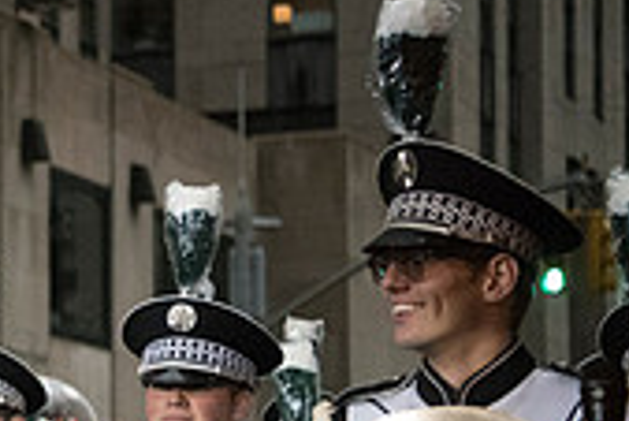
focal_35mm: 165
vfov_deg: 8.3
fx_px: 2885
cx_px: -424
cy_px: 333
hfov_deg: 11.7
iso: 10000
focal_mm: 48
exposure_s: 1/4000
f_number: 2.8
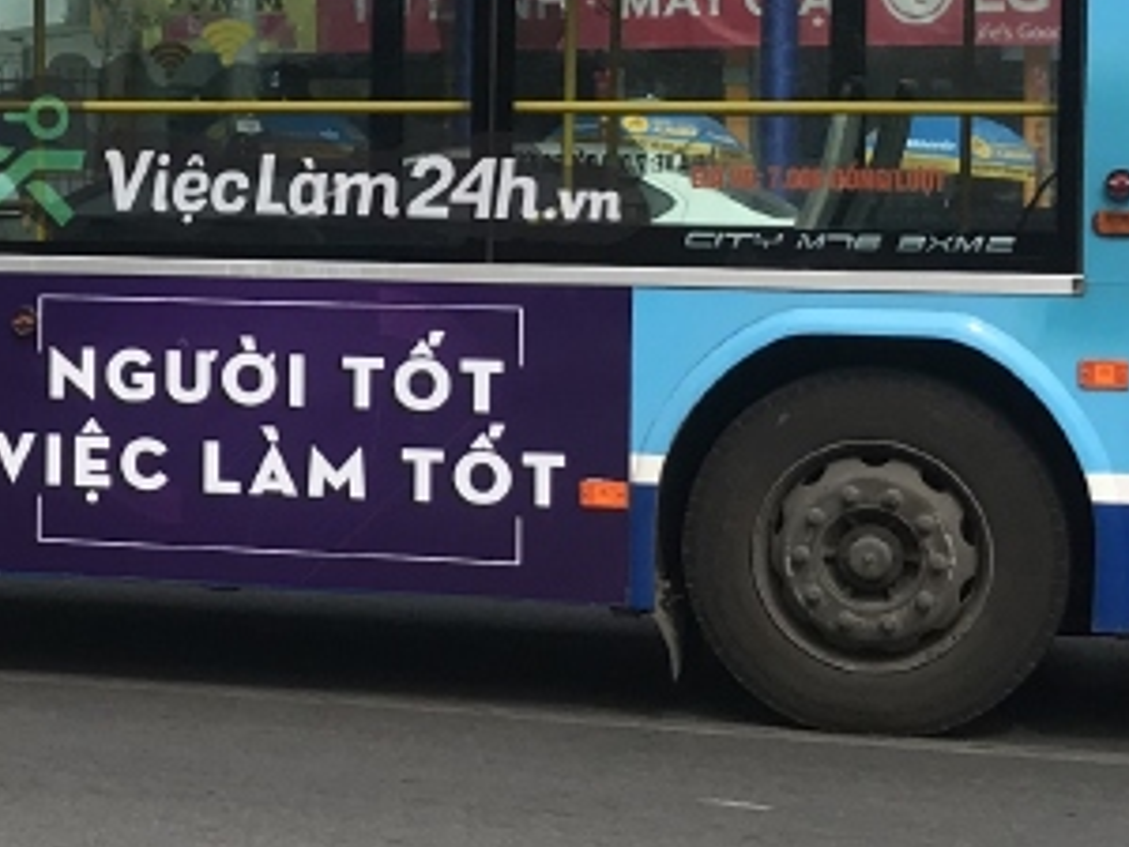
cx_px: -98
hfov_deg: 17.0
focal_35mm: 112
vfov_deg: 13.2
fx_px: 3653
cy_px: 196
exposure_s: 1/1212
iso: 20
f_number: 1.8
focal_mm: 3.99
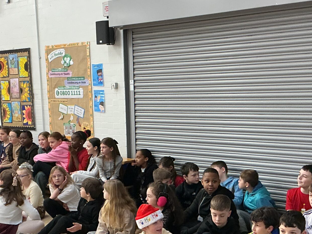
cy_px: 162
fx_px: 541
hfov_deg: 32.2
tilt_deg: -8.4
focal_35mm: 60
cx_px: 157
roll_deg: +1.8
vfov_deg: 24.3
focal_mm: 3
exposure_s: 1/50
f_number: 1.8
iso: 125
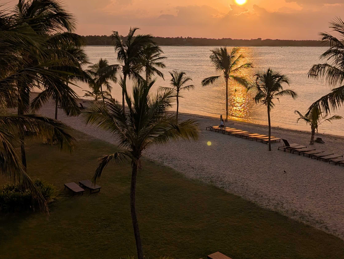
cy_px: 67
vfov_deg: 32.4
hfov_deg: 42.5
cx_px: 221
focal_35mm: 44
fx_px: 438
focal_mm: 6.9
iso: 23
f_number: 1.68
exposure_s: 1/26316
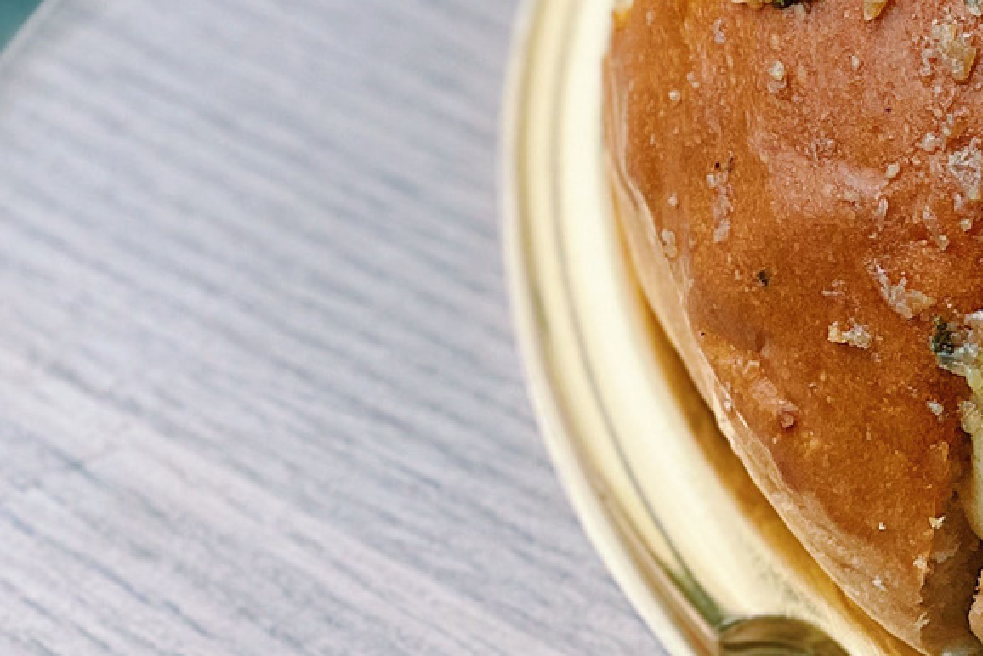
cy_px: -37
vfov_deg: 7.3
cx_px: 1456
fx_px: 5108
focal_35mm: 187
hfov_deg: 10.6
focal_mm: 6
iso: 50
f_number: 2
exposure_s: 1/122
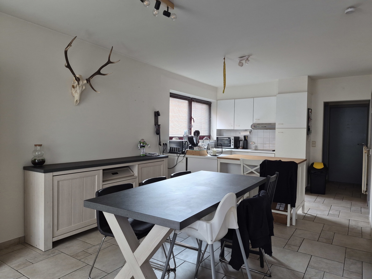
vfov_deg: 58.9
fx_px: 247
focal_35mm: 23
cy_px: 140
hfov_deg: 73.9
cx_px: 186
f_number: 1.8
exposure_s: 1/100
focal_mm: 5.4
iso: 160
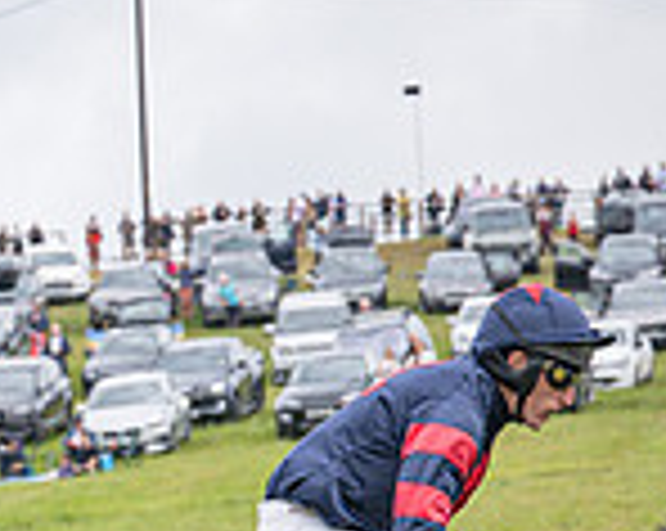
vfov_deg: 5.0
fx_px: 6102
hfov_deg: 6.2
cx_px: 18
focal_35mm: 310
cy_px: 707
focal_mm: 70
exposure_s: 1/1600
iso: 400
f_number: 4
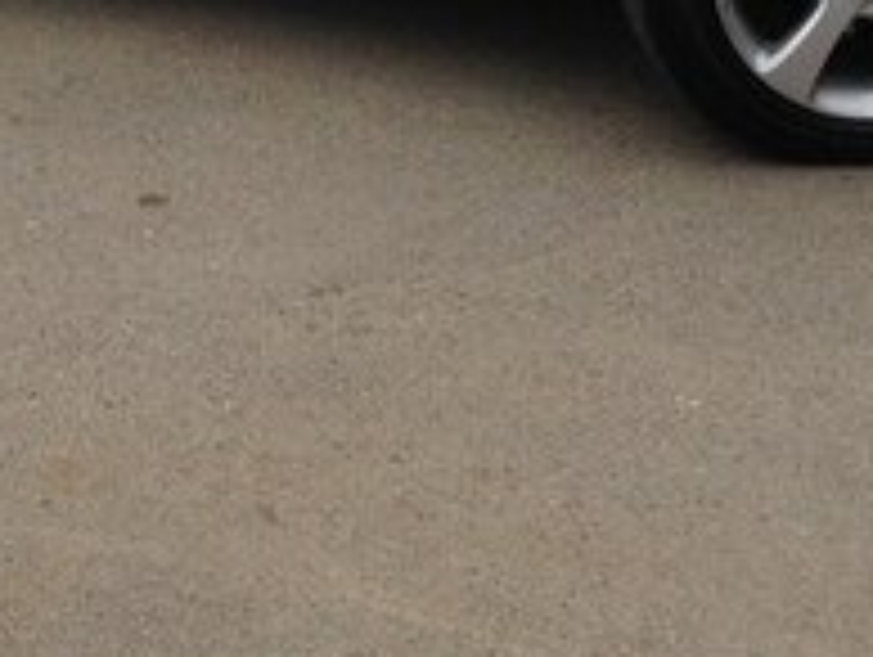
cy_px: -187
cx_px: 144
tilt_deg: -14.5
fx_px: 2828
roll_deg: +2.0
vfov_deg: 12.8
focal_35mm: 112
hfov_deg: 17.4
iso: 50
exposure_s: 1/809
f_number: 2.4
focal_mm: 4.12
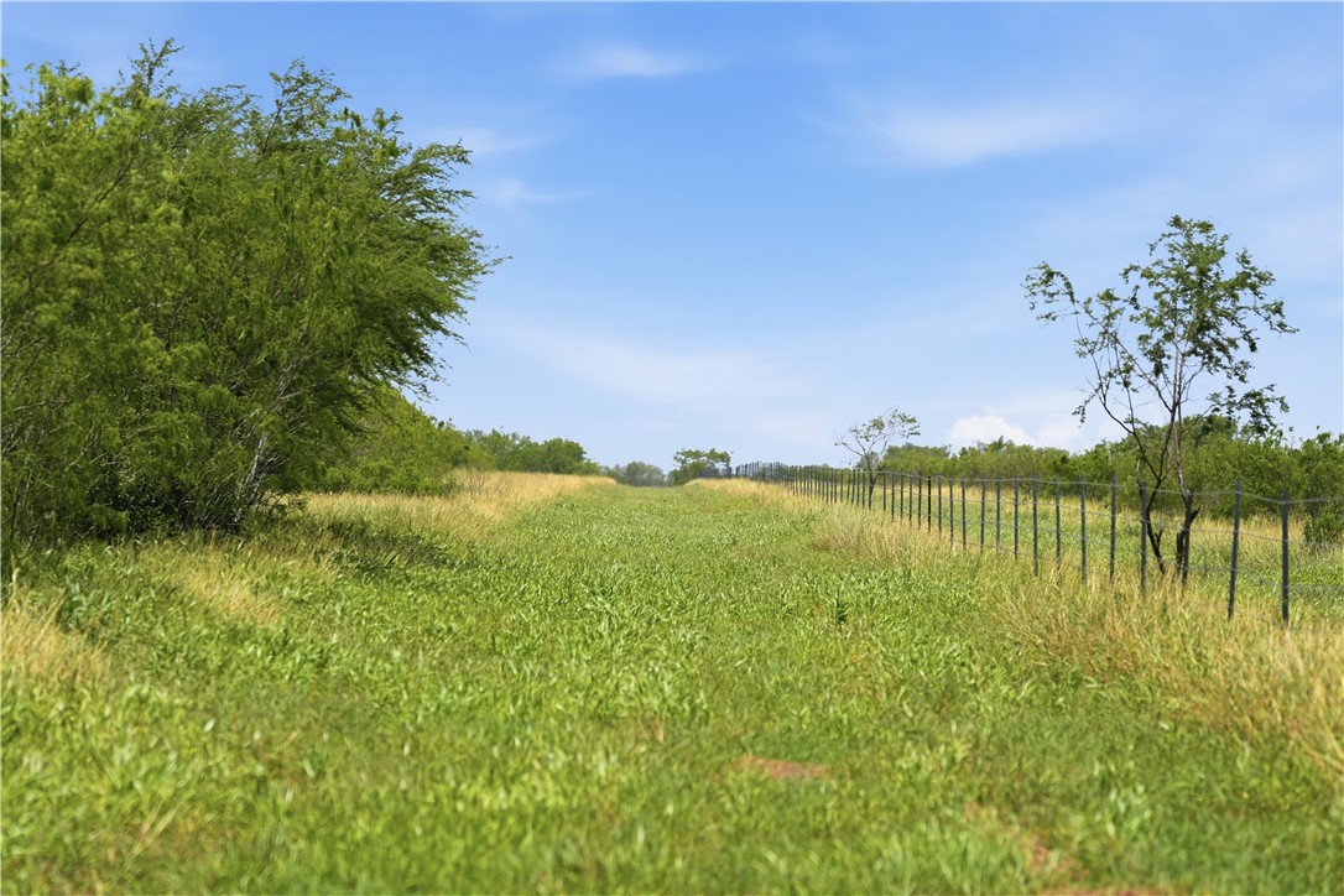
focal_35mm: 200
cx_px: 672
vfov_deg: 6.9
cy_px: 448
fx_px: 7466
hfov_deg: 10.3
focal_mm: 200
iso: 640
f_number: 6.3
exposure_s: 1/2500
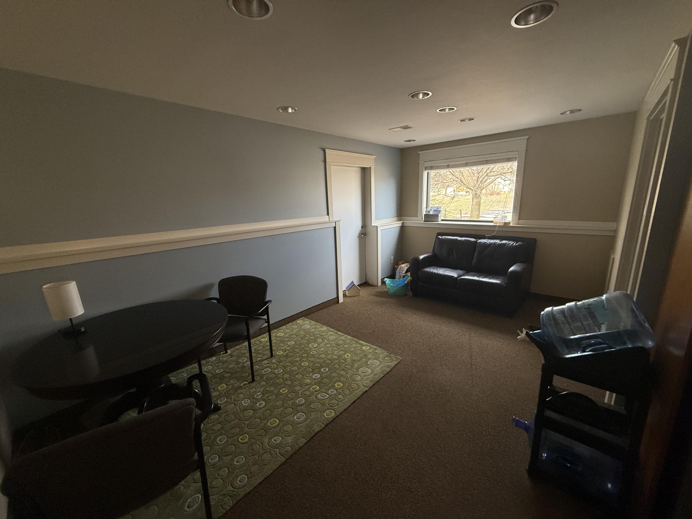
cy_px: 260
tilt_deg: -11.9
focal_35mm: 14
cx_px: 346
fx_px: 280
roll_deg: +2.1
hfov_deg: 102.1
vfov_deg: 85.7
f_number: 2.2
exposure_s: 1/120
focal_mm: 2.22
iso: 250
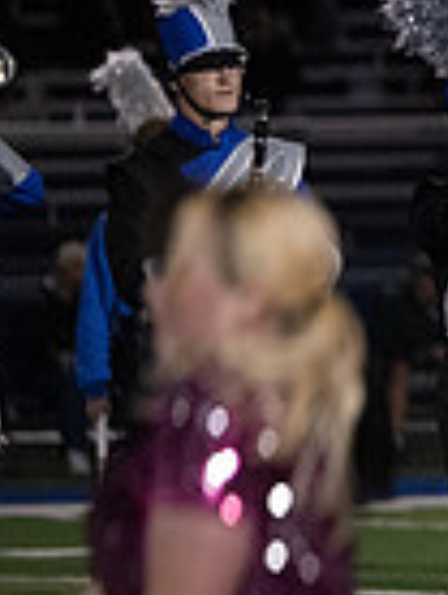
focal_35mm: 806
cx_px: 1189
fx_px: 13866
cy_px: 403
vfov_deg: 2.5
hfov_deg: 1.8
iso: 5000
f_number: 2.8
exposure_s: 1/1250
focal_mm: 200
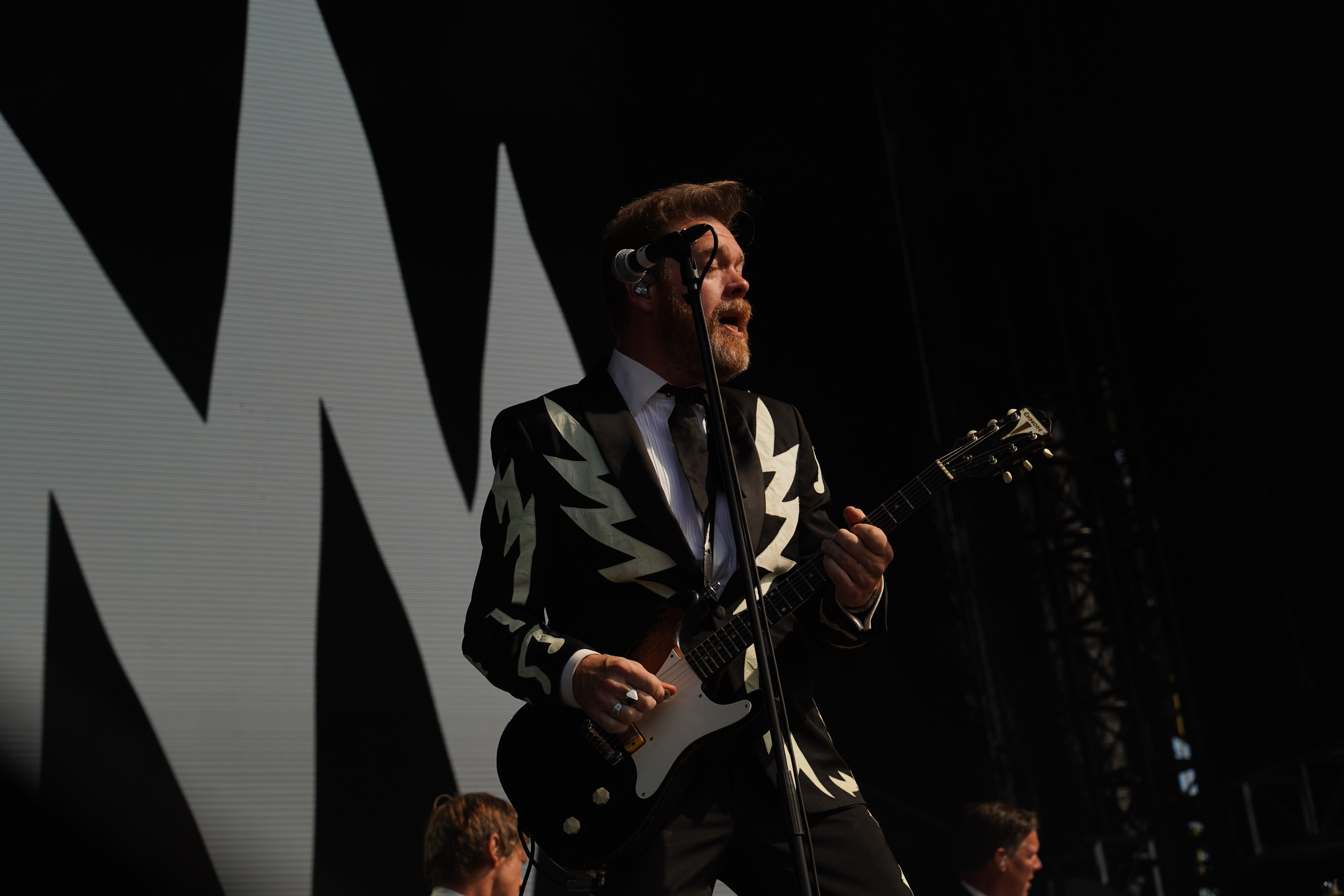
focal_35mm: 105
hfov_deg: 19.5
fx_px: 3920
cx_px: 672
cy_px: 448
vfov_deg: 13.0
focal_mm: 105
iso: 100
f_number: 8
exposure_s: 1/640
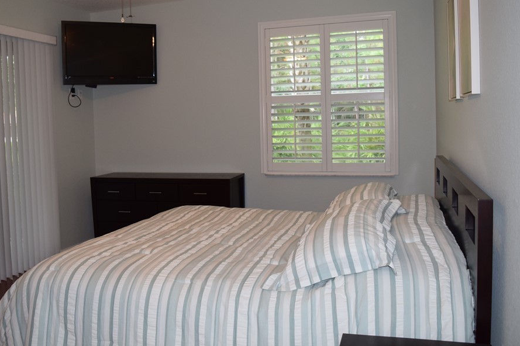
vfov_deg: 39.8
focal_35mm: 33
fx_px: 476
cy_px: 146
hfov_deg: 57.0
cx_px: 220
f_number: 5
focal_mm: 18
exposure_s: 1/100
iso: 800
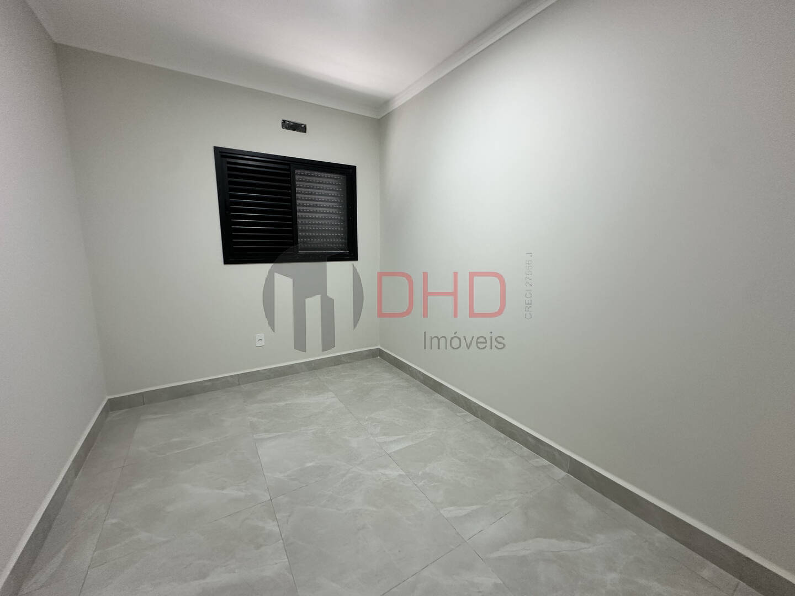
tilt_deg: -9.5
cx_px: 398
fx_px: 322
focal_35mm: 14
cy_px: 298
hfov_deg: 102.1
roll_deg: -2.6
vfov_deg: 85.7
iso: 160
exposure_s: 1/60
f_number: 2.2
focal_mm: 2.22
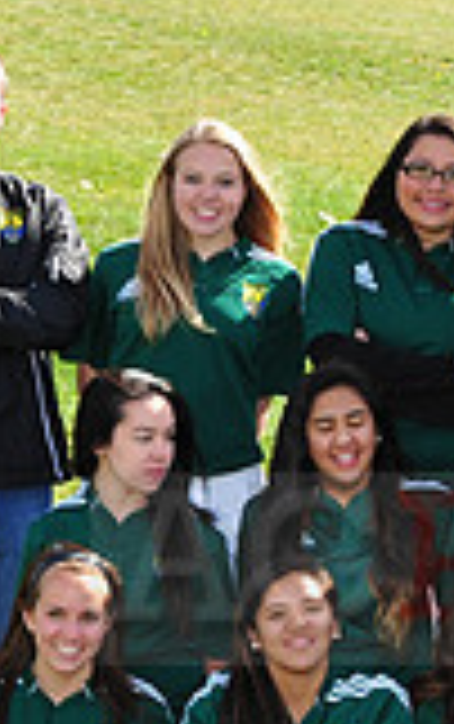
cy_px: 531
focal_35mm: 257
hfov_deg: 5.0
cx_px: 845
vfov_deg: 8.1
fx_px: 5074
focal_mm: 70
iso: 200
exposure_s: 1/160
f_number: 8
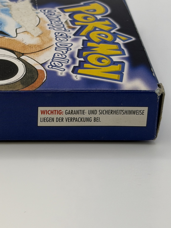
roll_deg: -0.1
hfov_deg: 13.9
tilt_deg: -27.8
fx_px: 691
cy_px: 99
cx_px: 12
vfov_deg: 18.7
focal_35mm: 105
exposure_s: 1/434
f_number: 1.78
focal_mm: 6.76
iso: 64
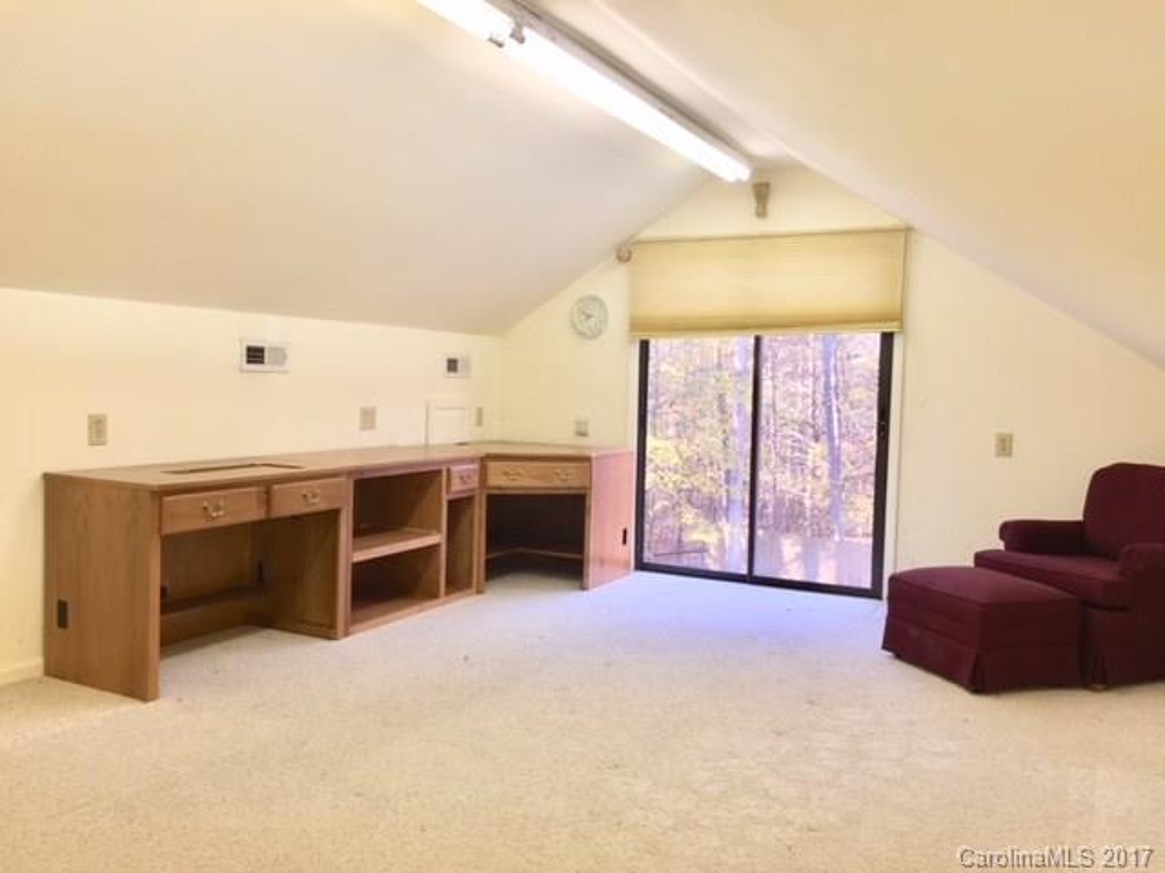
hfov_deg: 61.7
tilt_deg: -4.3
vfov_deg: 48.2
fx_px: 976
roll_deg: -3.3
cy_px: 436
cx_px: 582
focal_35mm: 29
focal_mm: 4.15
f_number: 2.2
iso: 32
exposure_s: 1/53
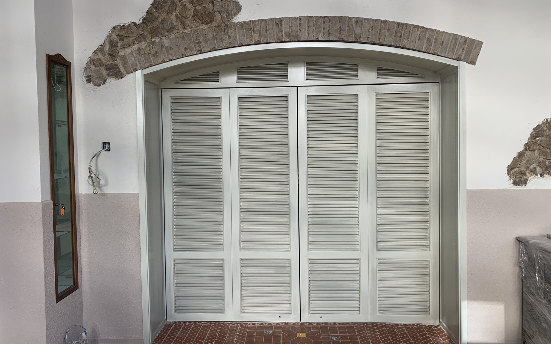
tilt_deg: -3.3
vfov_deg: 44.5
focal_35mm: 28
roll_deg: +0.4
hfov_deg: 66.5
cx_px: 275
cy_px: 158
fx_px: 420
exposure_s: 1/121
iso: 50
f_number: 1.8
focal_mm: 4.25
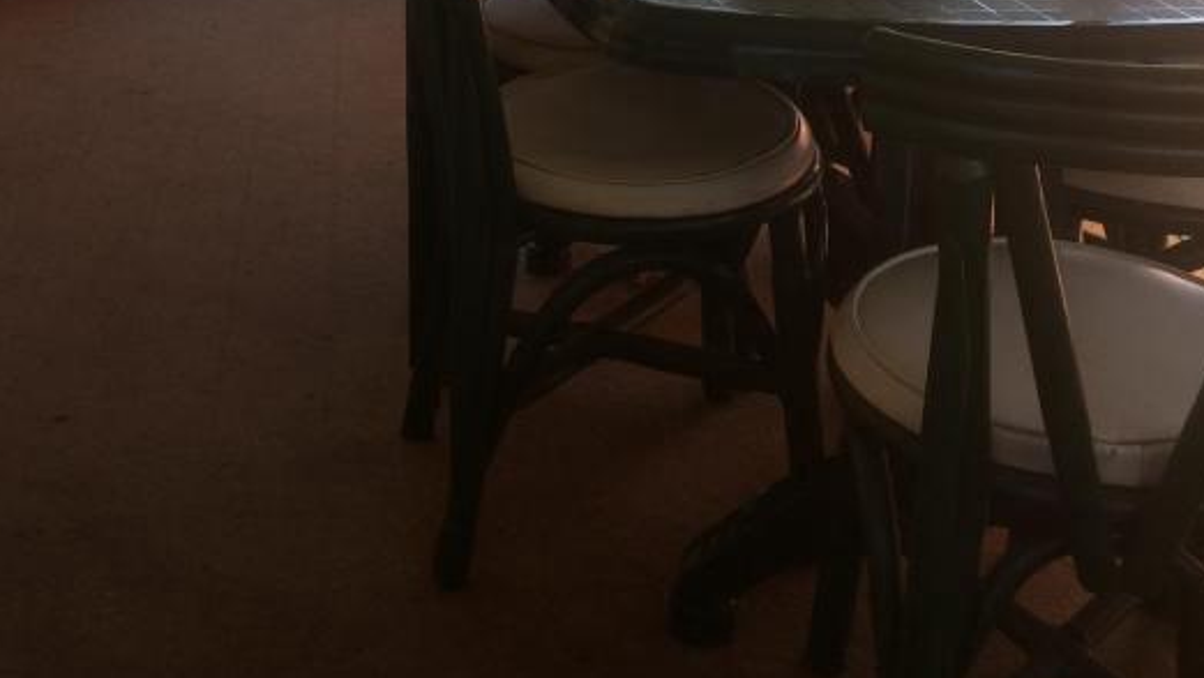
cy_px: -145
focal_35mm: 62
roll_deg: +2.1
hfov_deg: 33.5
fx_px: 1980
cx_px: 406
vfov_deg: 18.4
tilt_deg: -10.8
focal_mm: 4.15
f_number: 2.2
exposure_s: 1/120
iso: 40
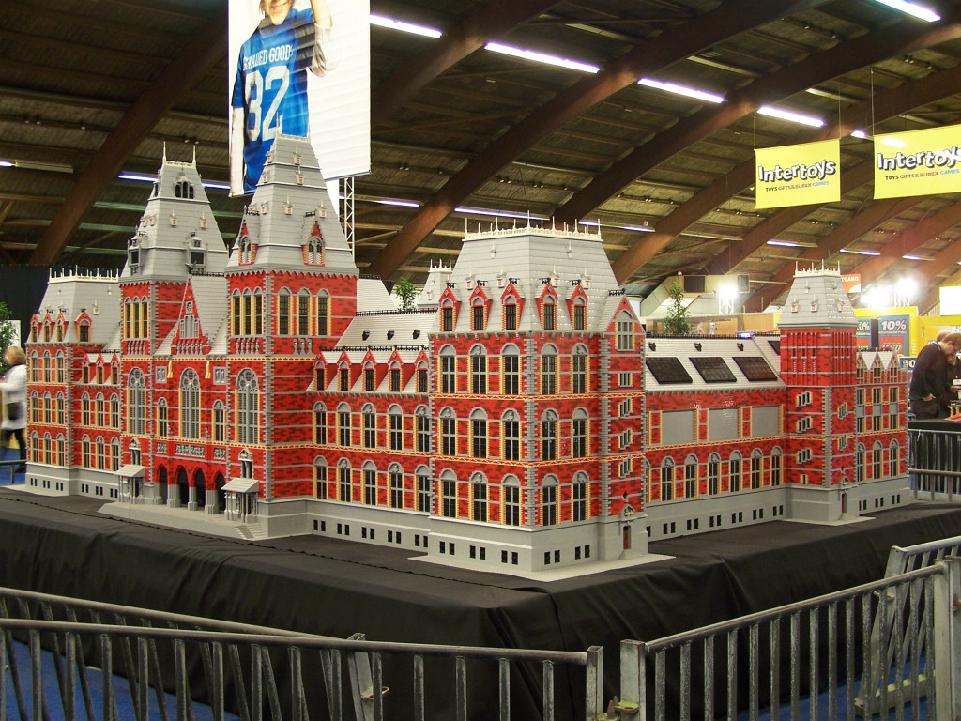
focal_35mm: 48
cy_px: 360
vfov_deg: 30.3
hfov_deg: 39.7
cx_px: 480
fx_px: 1333
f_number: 3
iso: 80
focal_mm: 8
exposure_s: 1/2
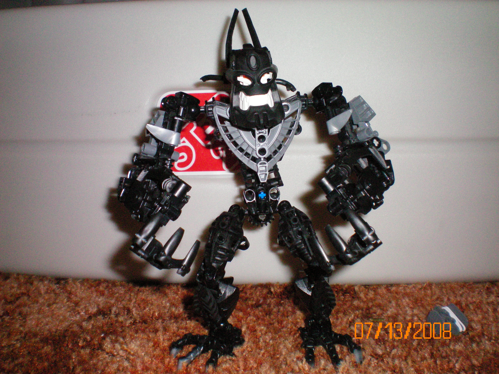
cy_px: 187
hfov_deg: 49.0
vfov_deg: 37.7
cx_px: 250
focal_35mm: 38
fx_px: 548
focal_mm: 6.3
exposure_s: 1/60
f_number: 4.6
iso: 400
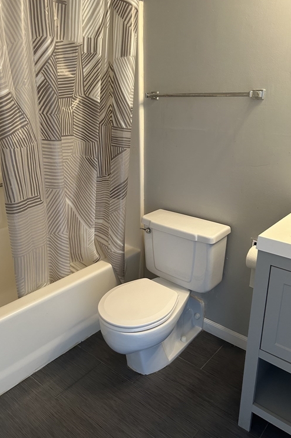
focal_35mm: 28
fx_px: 340
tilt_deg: -18.1
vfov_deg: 65.5
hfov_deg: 46.4
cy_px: 214
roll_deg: -0.5
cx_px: 145
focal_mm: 5.7
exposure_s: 1/60
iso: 200
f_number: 1.5
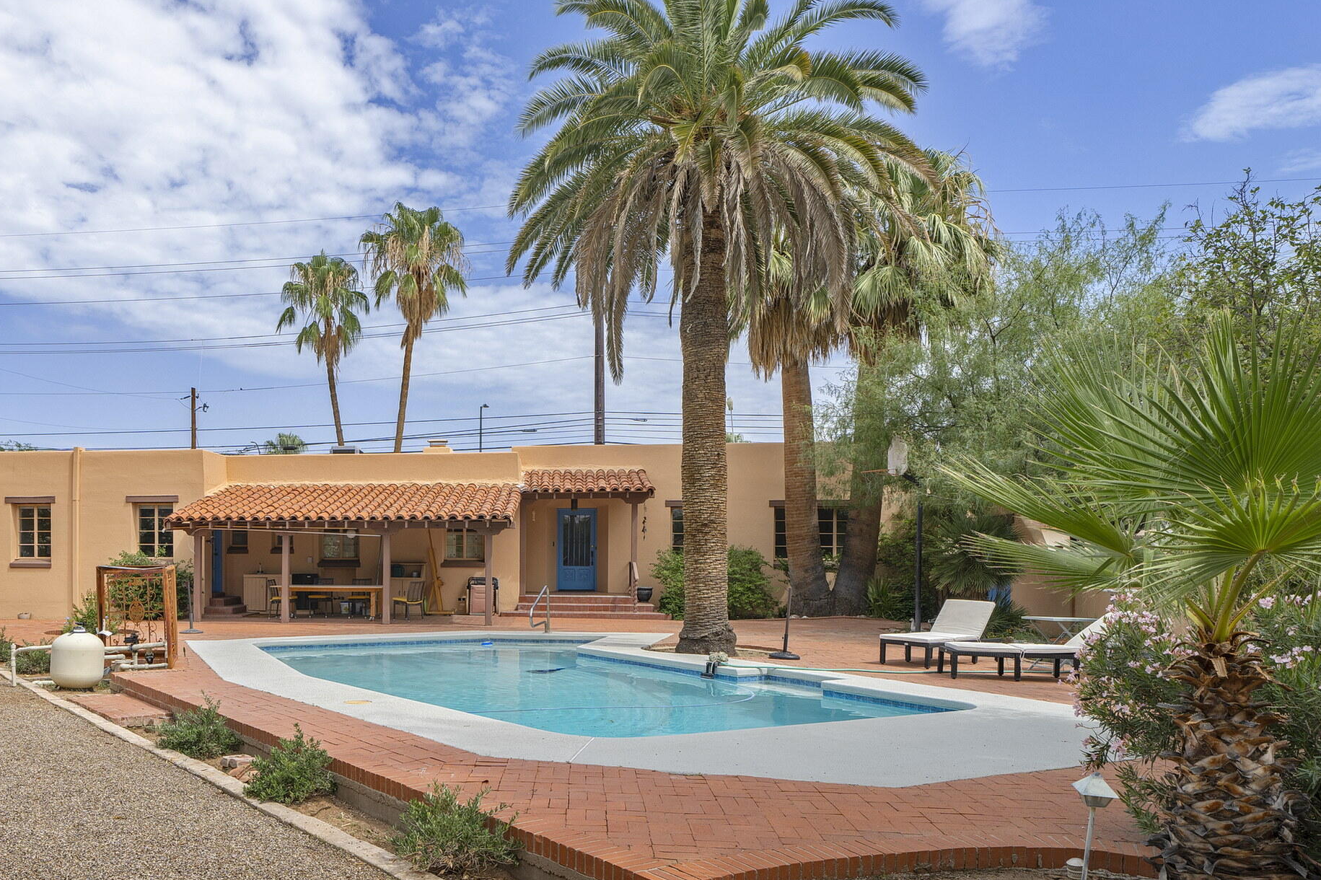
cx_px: 427
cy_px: 568
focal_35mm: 26
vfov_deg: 48.9
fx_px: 954
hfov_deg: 67.3
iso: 100
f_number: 9
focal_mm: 17
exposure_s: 1/160
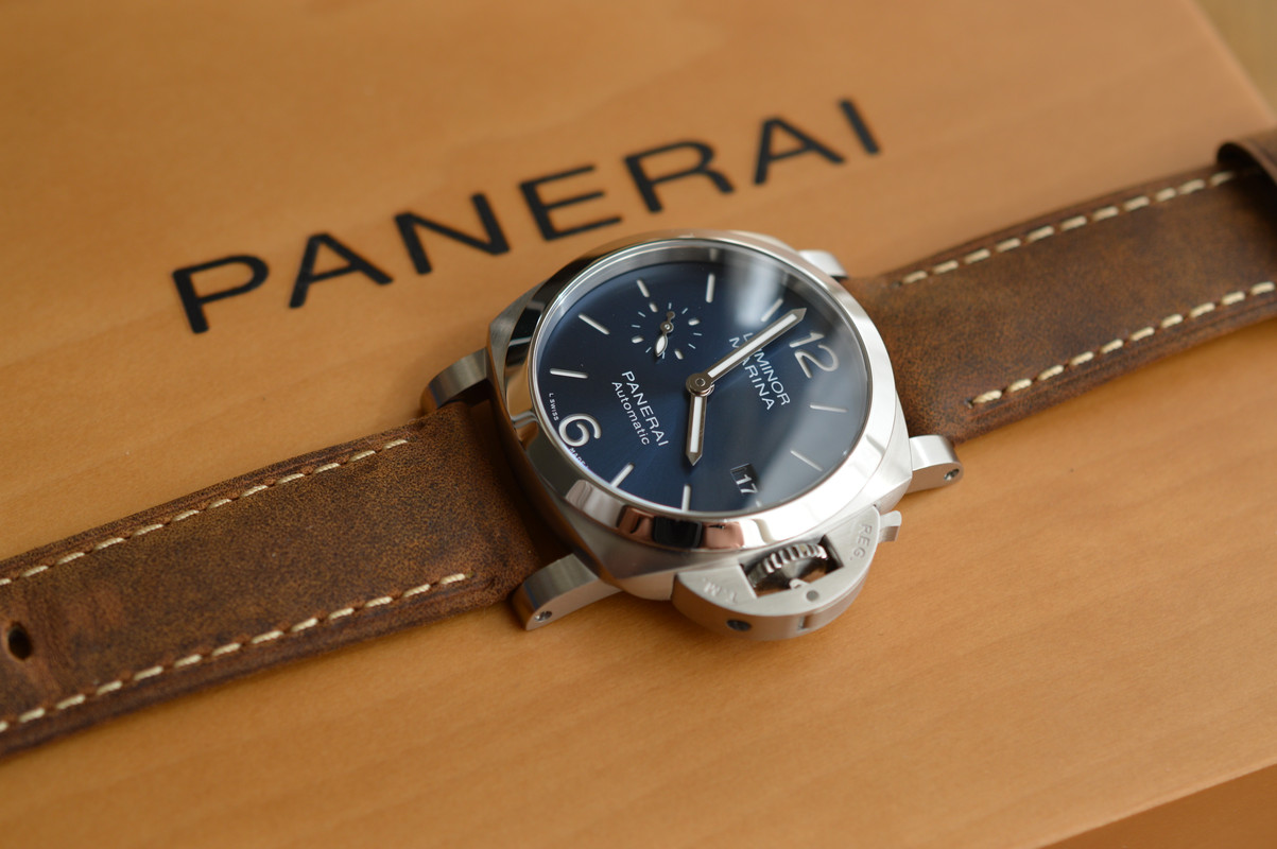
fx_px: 2127
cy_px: 424
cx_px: 638
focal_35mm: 60
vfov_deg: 22.6
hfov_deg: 33.4
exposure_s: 1/125
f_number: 5.6
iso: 125
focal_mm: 40
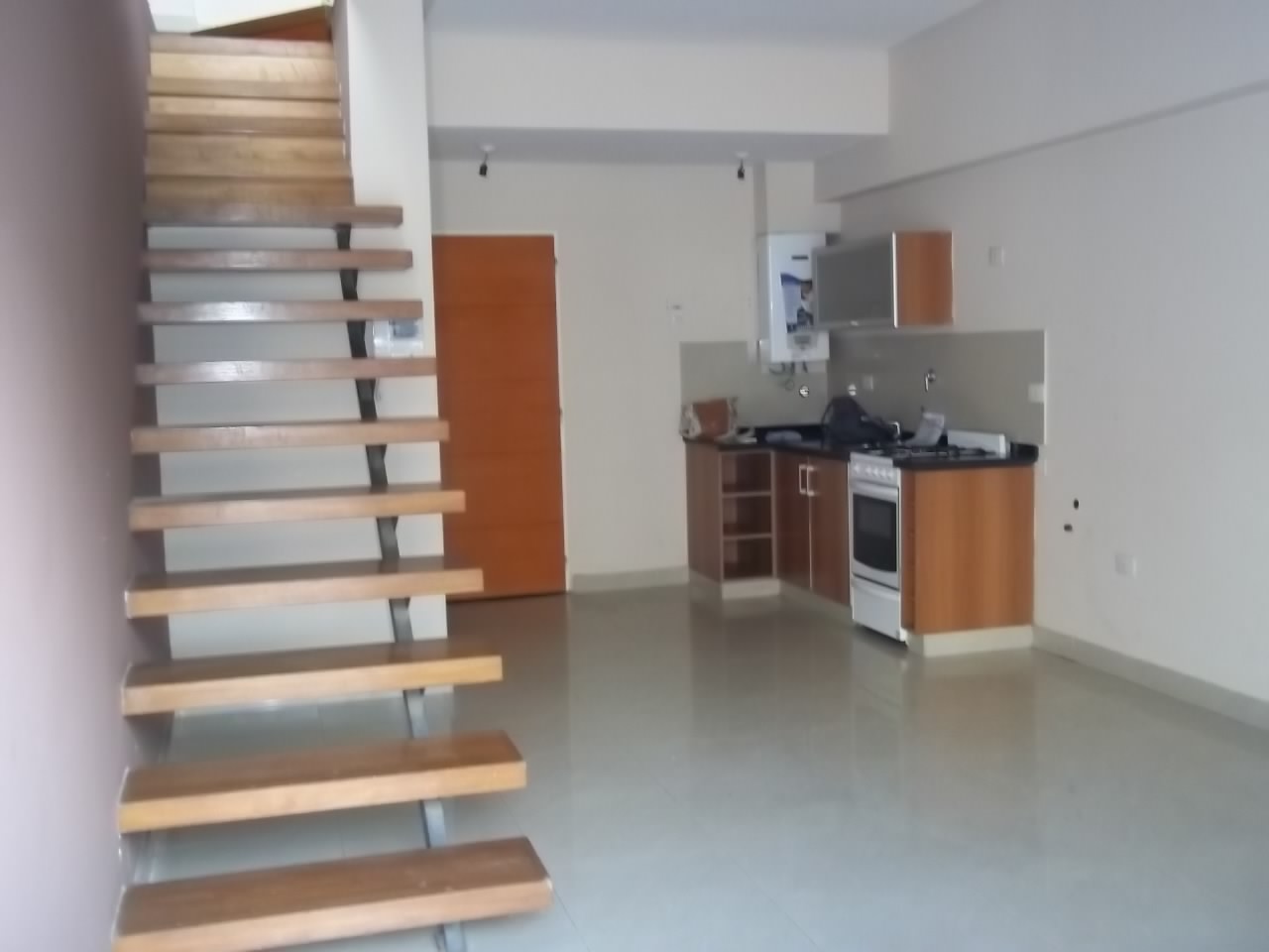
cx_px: 634
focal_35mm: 36
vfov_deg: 39.7
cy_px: 476
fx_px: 1320
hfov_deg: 51.4
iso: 250
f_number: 3.1
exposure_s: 1/30
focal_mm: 6.5
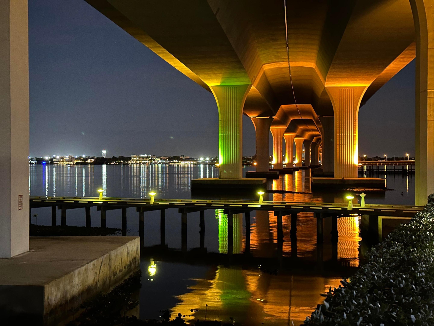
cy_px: 163
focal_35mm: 48
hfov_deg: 39.7
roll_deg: +0.1
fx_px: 602
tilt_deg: +1.1
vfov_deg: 30.3
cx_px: 217
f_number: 1.78
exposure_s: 1/5
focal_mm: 6.86
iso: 500
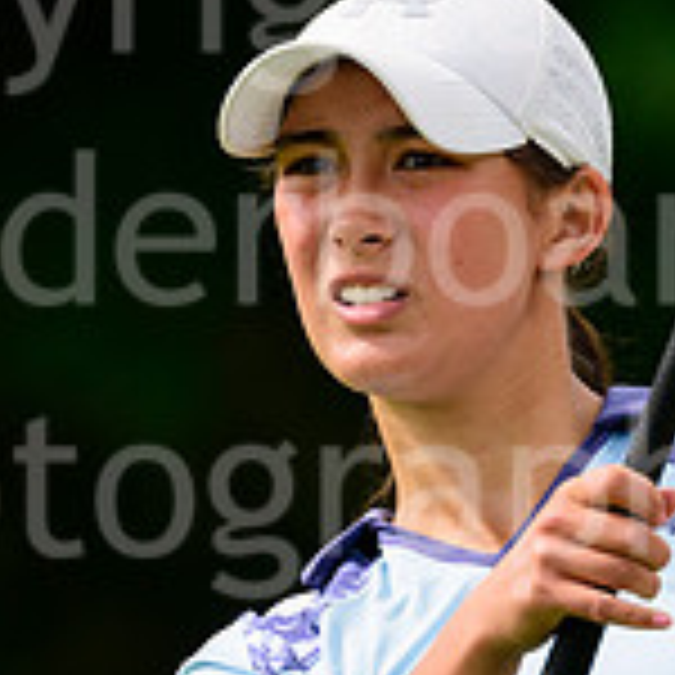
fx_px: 29033
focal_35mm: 1316
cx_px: 256
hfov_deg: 1.3
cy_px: 272
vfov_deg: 1.3
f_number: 6.3
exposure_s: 1/2000
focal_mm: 400
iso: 800
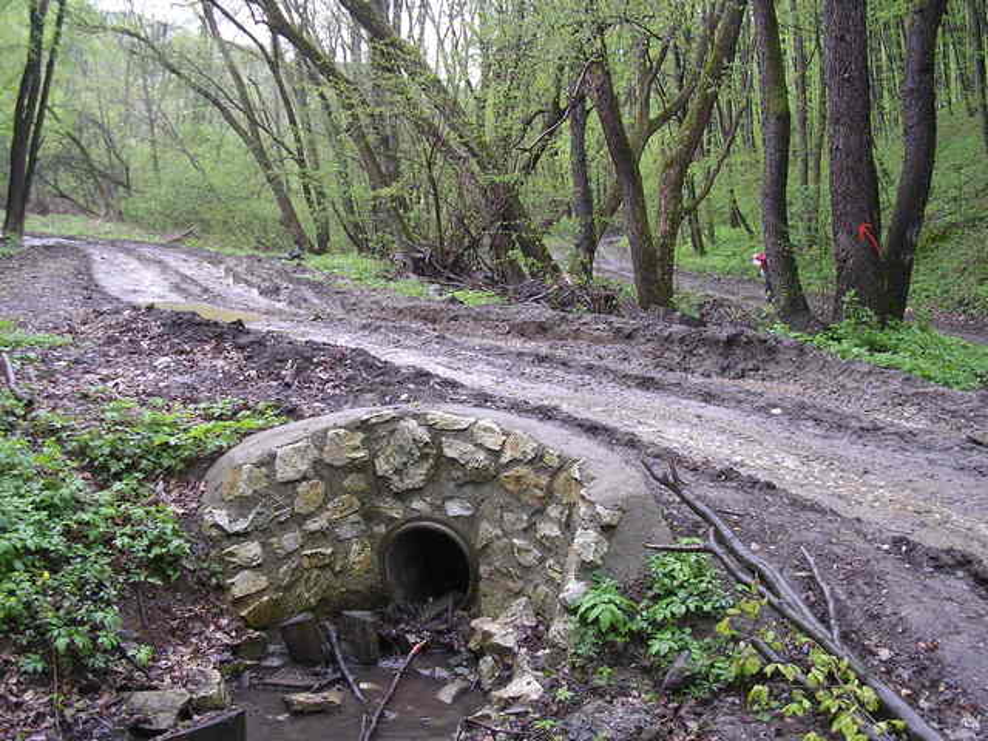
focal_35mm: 38
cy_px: 370
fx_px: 1085
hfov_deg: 49.0
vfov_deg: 37.7
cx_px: 494
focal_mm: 5.8
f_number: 2.8
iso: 400
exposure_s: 1/123
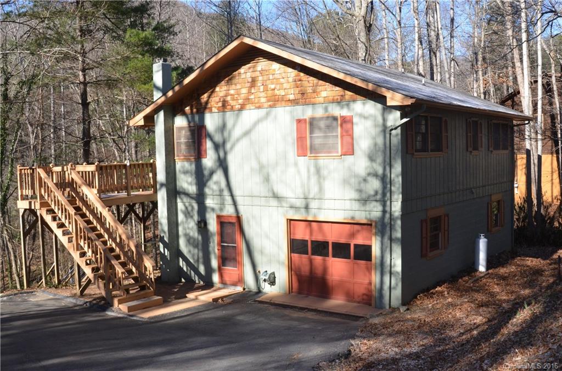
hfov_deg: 53.3
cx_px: 281
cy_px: 186
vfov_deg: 36.7
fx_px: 561
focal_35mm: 36
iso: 800
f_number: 14
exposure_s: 1/250
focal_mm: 24
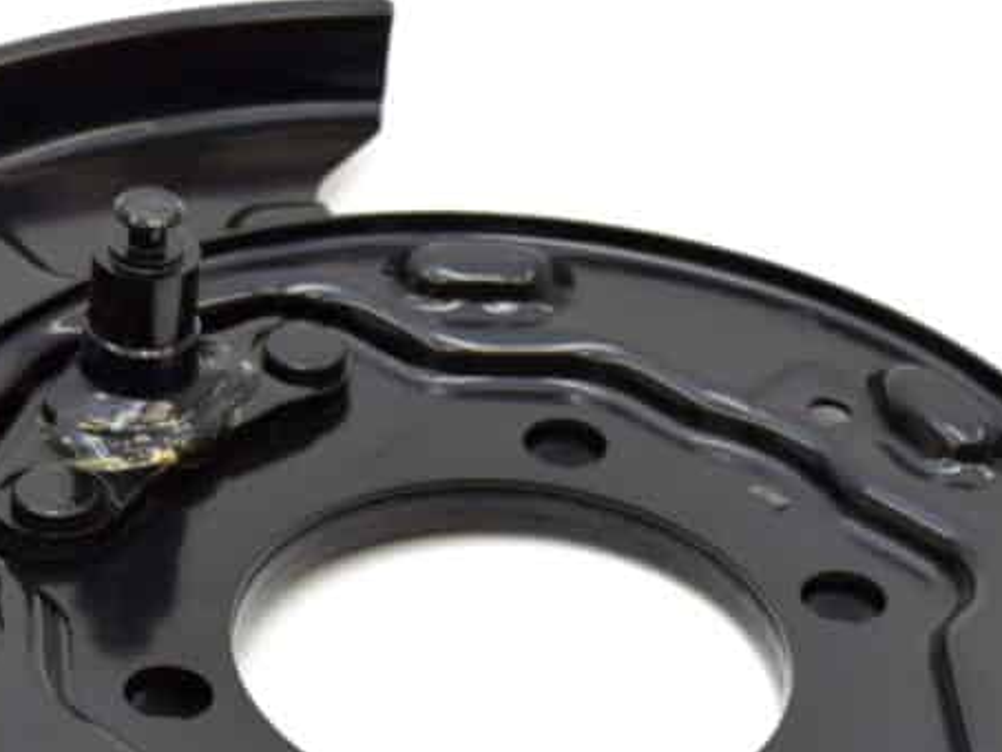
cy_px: 661
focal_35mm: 215
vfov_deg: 6.9
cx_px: 526
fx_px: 6213
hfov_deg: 9.2
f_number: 7.1
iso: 400
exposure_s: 1/200
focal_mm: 45
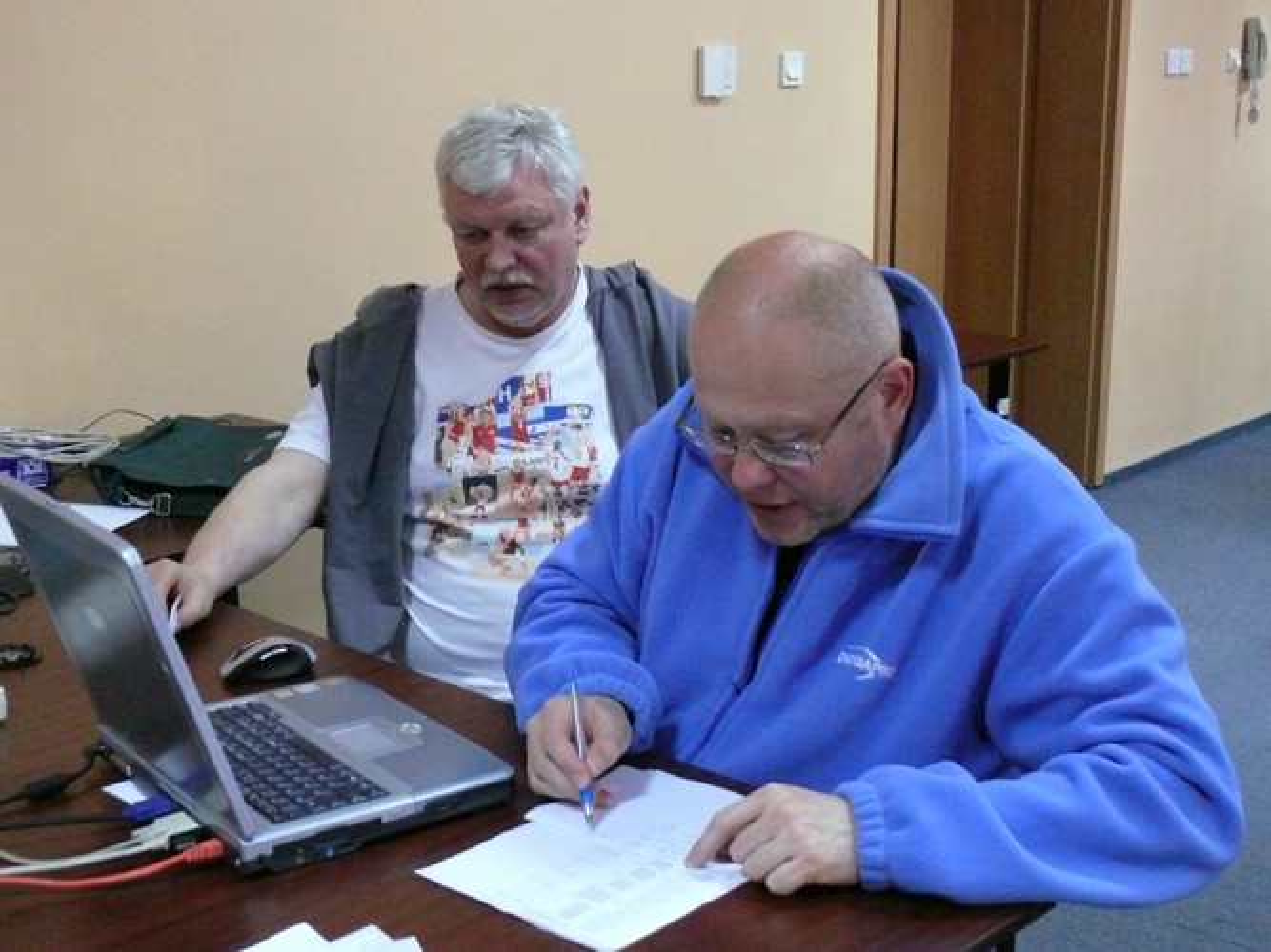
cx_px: 636
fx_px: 1762
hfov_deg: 39.7
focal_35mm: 48
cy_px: 476
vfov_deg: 30.3
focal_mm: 9.3
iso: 800
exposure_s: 1/25
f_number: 3.2
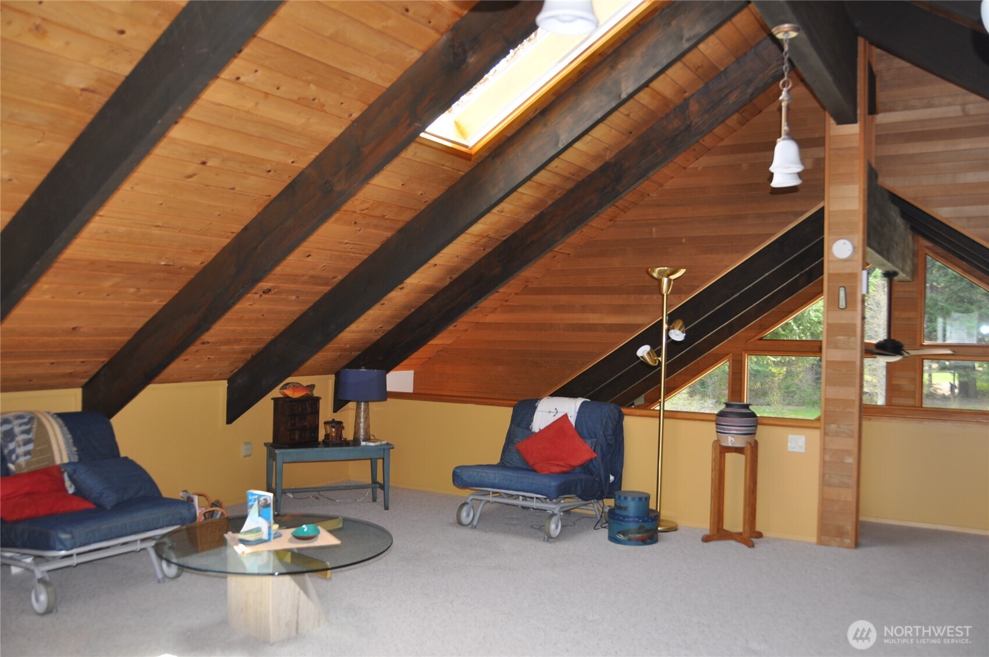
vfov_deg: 43.5
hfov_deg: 62.0
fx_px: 823
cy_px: 328
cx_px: 494
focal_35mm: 30
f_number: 3.5
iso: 200
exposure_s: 1/60
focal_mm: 20
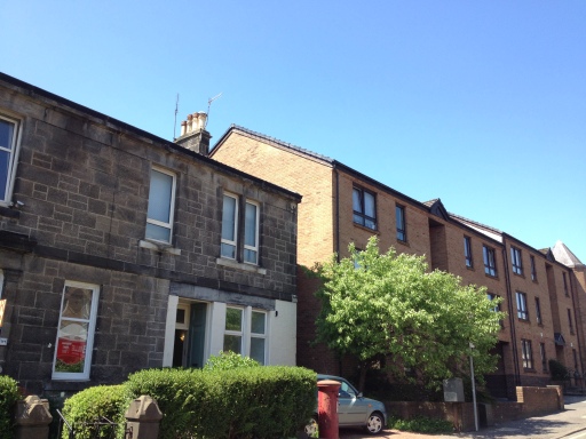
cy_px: 220
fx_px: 593
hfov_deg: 52.6
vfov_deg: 40.7
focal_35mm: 35
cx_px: 293
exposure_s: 1/521
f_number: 2.4
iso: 50
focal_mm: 4.28
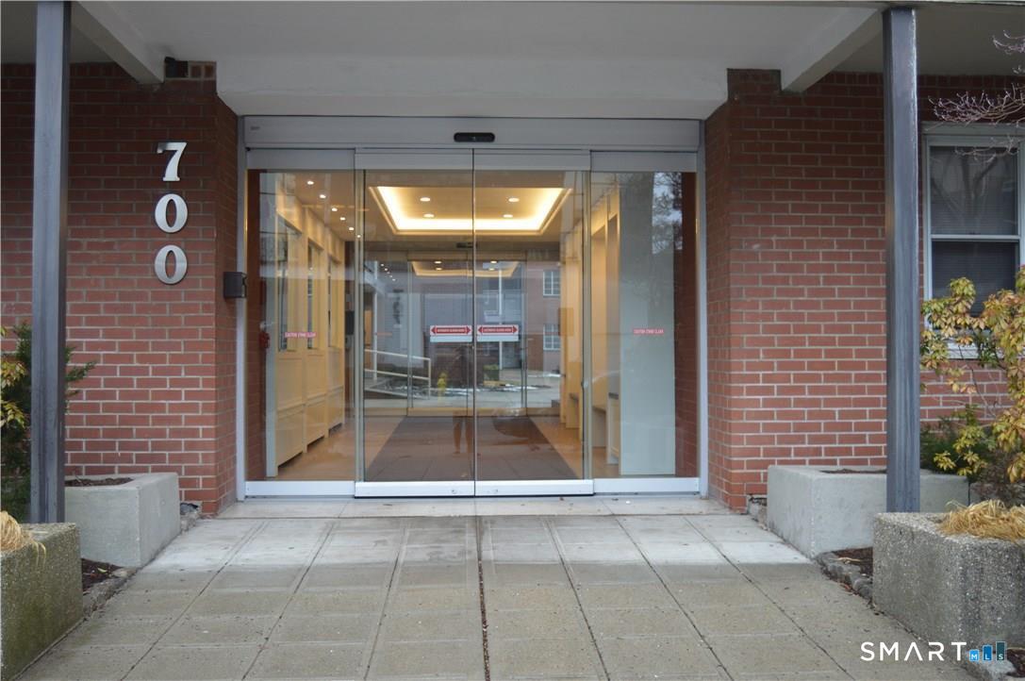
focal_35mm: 39
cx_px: 512
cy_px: 340
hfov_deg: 49.6
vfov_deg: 34.1
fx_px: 1109
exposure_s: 1/60
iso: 400
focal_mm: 26
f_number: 4
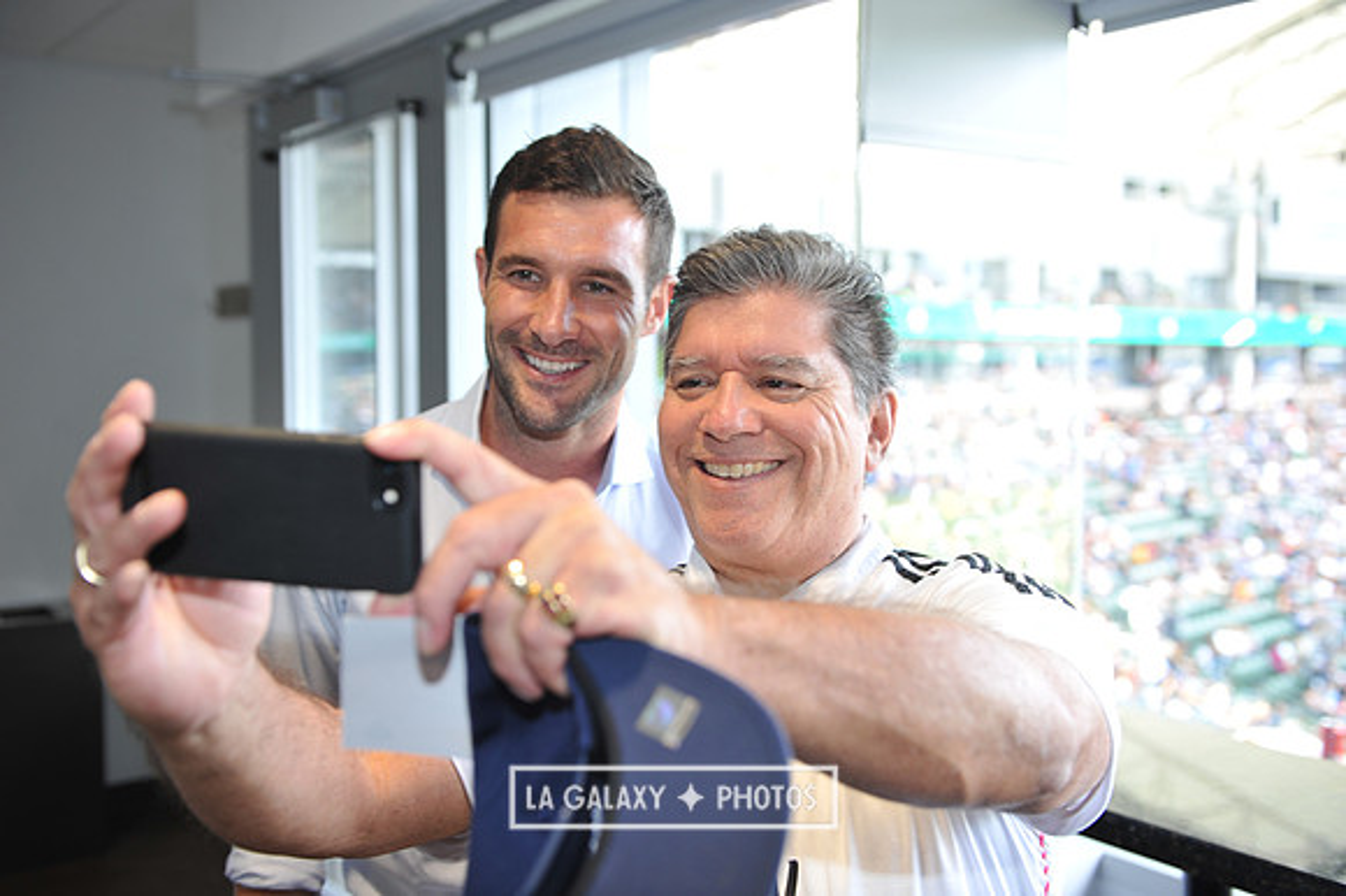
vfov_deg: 35.0
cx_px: 673
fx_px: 1420
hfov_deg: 50.7
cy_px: 448
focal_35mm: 38
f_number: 3.5
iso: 250
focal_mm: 38
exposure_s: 1/80
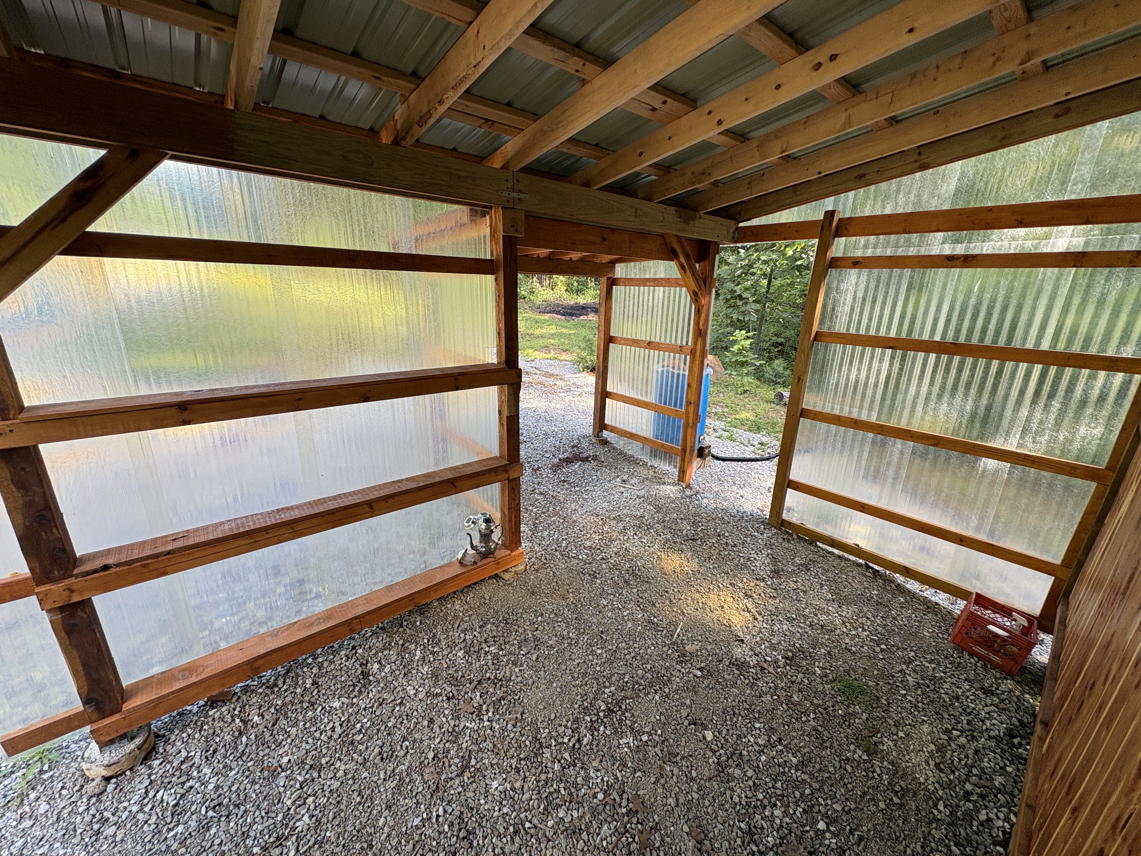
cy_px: 428
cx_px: 570
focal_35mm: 14
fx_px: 461
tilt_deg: -16.9
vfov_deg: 85.7
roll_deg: -2.6
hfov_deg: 102.1
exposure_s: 1/99
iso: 40
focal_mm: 2.22
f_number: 2.2
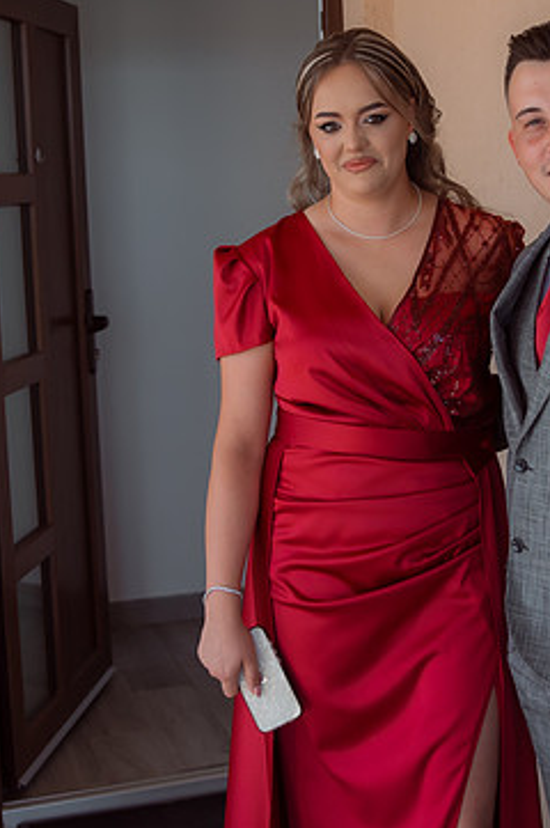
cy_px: 319
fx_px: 1538
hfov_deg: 20.2
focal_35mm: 67
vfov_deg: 30.0
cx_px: 346
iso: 140
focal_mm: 31
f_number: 2.8
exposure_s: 1/800
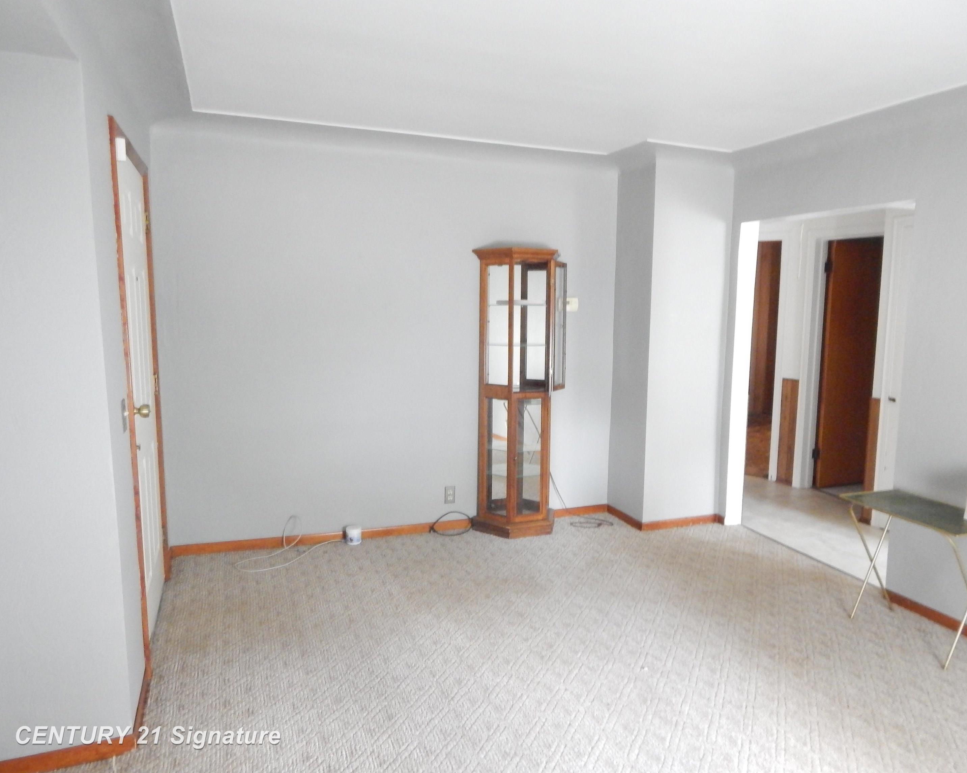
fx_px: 658
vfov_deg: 60.9
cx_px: 502
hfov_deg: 72.6
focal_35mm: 23
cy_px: 387
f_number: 3
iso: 800
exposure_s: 1/6
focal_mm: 4
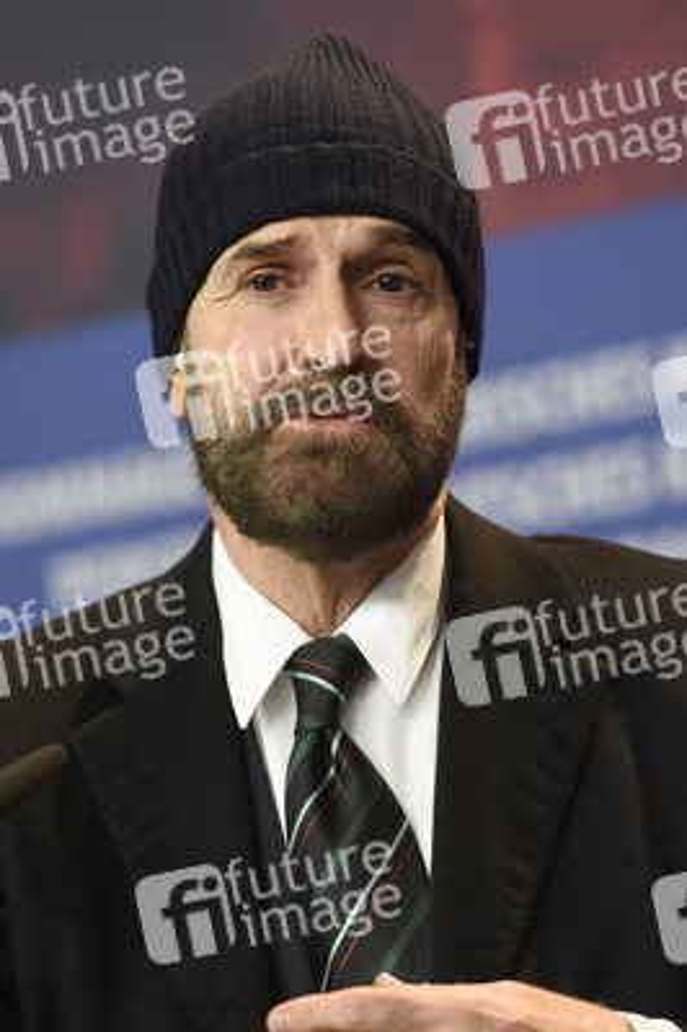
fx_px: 8602
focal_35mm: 300
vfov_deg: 6.9
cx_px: 344
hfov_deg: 4.6
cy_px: 516
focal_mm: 200
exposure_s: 1/250
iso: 640
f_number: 3.5
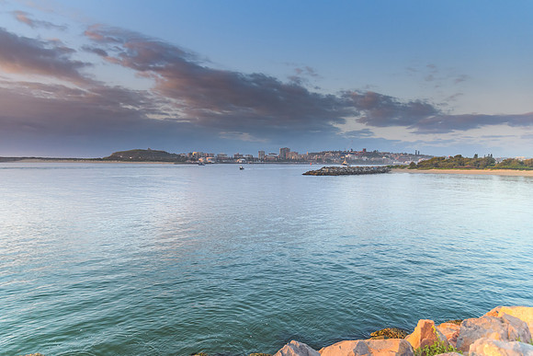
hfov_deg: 72.8
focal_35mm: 24
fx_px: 362
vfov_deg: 52.4
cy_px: 178
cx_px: 266
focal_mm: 16
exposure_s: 1/200
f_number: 3.2
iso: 400
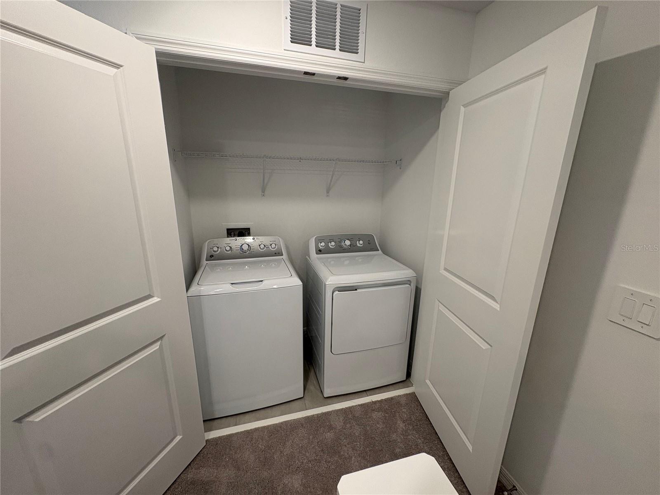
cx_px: 330
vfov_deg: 85.7
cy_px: 248
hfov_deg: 102.1
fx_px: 267
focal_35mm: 14
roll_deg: +0.1
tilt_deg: -14.4
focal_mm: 2.22
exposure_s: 1/120
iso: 200
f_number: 2.2
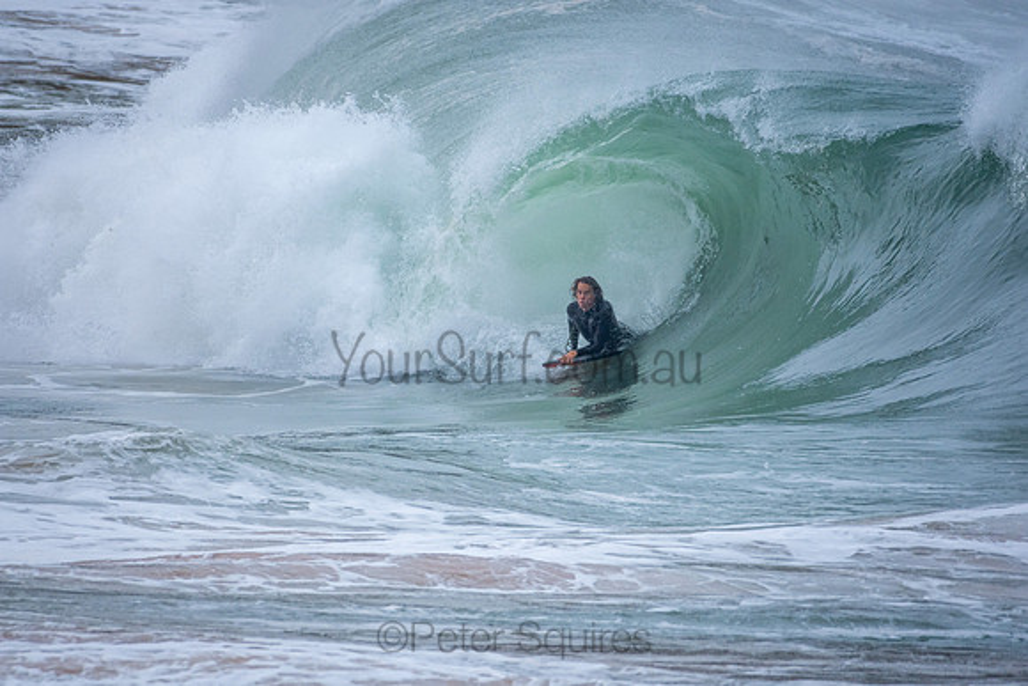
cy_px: 343
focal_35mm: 750
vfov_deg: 1.8
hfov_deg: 2.7
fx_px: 21421
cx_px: 514
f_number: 5.6
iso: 500
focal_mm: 500
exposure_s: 1/1000
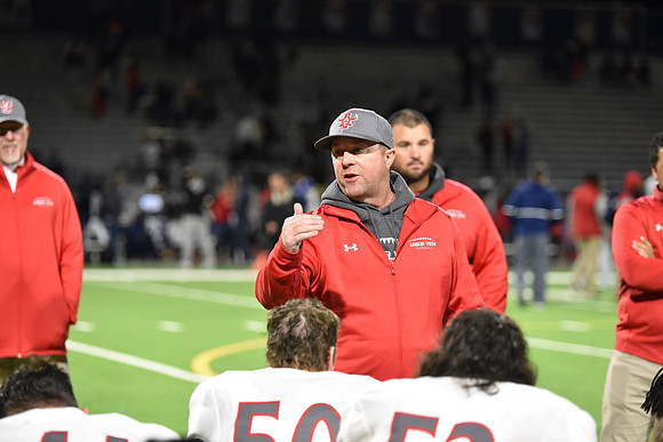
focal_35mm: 135
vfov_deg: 10.2
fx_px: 2487
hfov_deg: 15.2
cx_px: 332
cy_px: 221
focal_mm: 135
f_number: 2.8
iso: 6400
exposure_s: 1/640
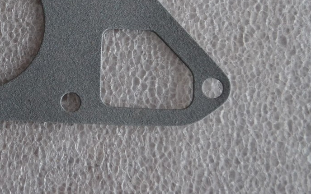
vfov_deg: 15.4
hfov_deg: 23.8
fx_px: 712
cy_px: 18
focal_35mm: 84
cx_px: 13
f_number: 4.5
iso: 2200
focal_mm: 28
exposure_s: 1/60
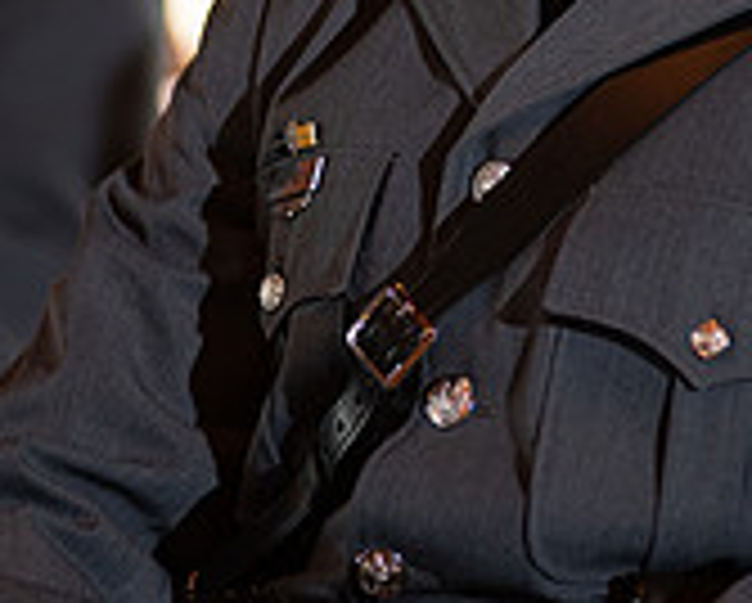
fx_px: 10540
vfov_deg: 3.3
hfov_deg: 4.1
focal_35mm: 473
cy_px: -214
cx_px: 401
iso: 640
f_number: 2.8
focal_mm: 145
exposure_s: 1/160
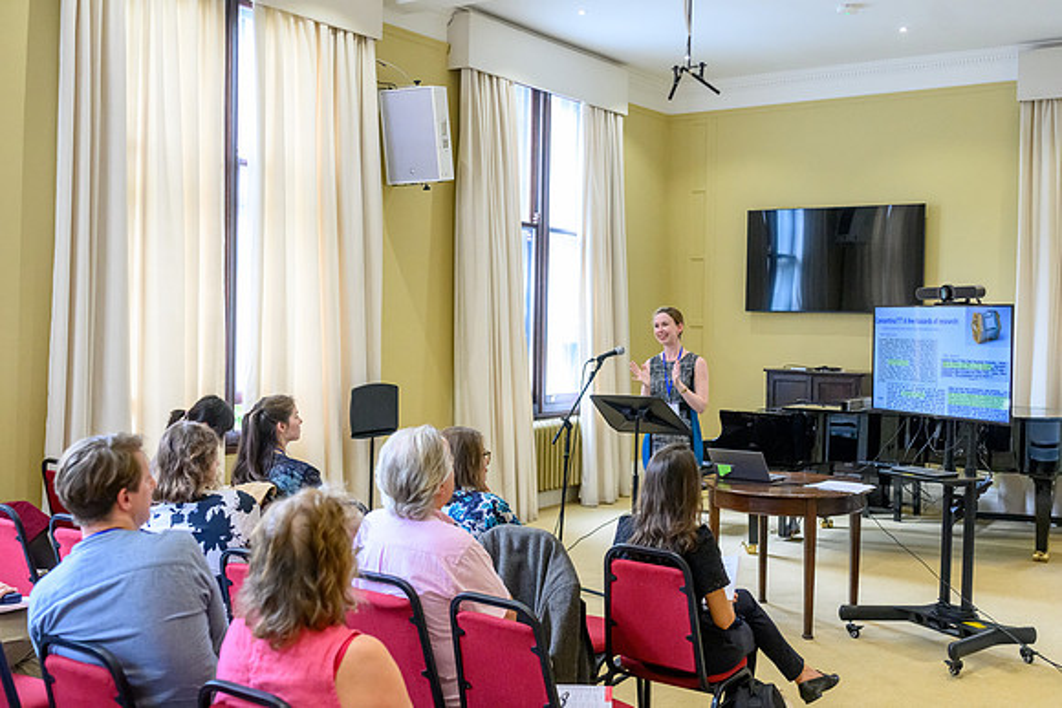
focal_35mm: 38
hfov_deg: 50.2
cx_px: 531
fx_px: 1134
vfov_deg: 34.7
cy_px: 354
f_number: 2.8
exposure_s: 1/640
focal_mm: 38
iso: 5600
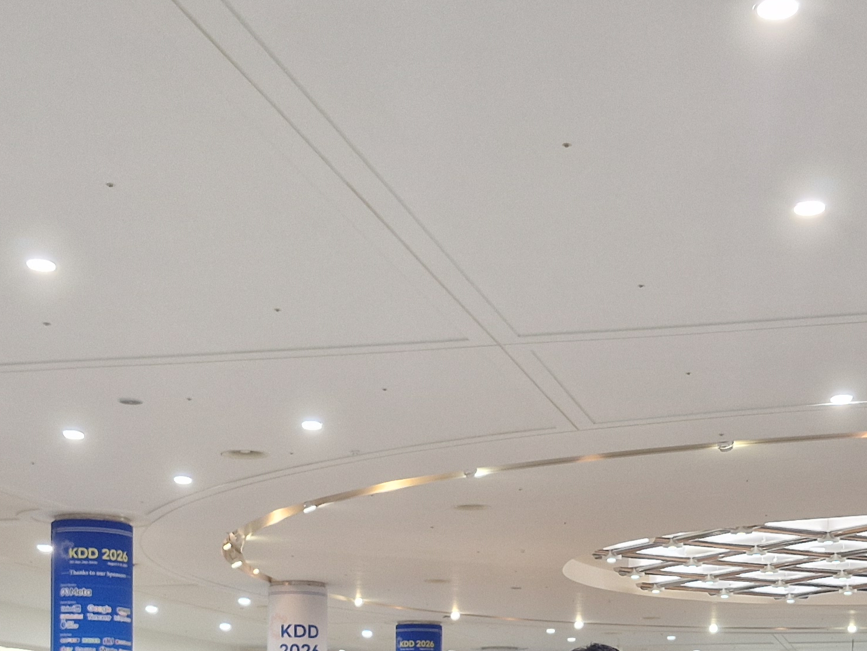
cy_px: 779
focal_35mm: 62
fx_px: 1553
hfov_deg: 31.1
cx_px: 497
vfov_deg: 21.9
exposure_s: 1/120
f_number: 1.8
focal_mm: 5.54
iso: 320
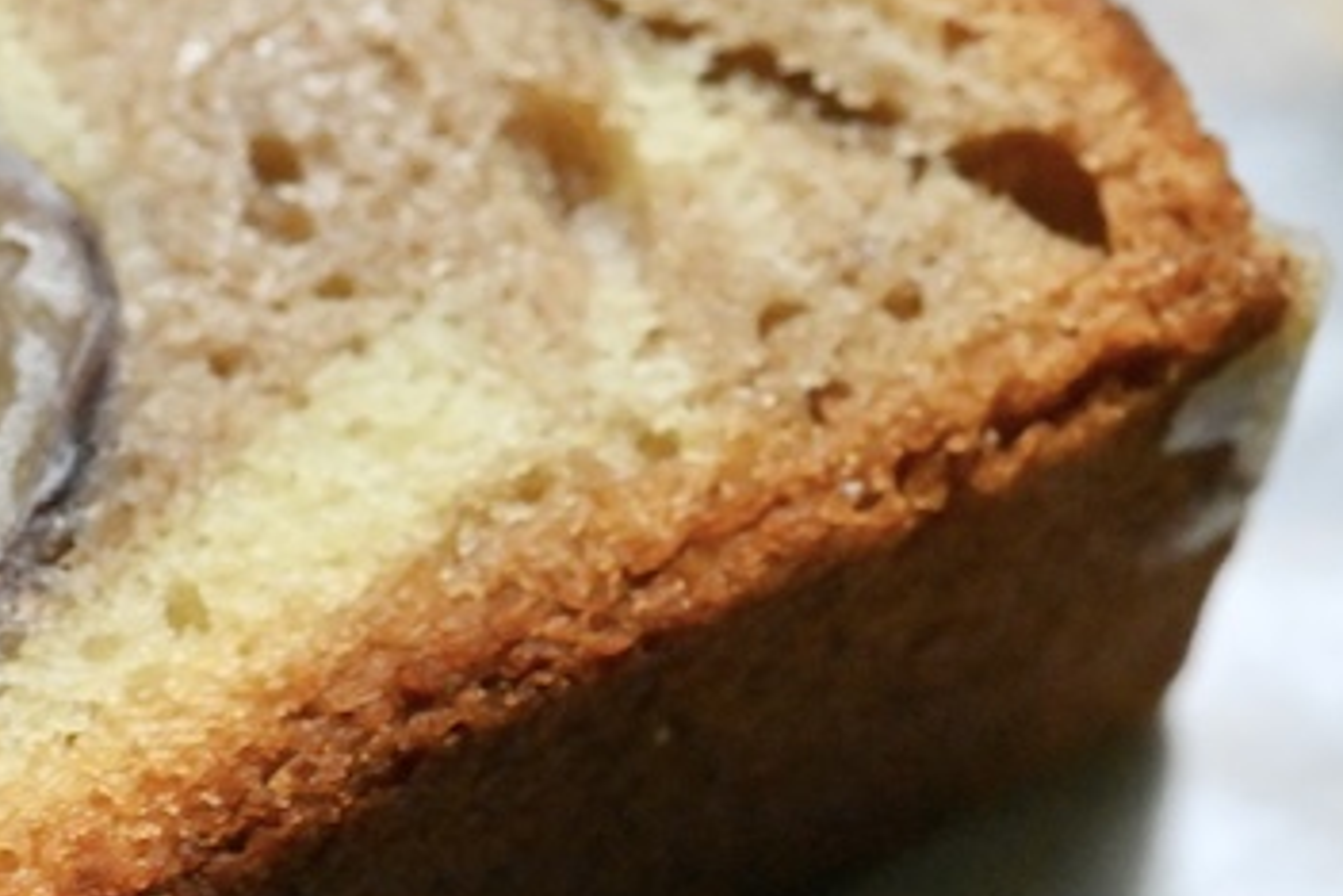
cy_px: 615
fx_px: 6379
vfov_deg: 8.0
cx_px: -520
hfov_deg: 11.6
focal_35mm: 171
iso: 6400
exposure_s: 1/125
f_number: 10
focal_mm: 60
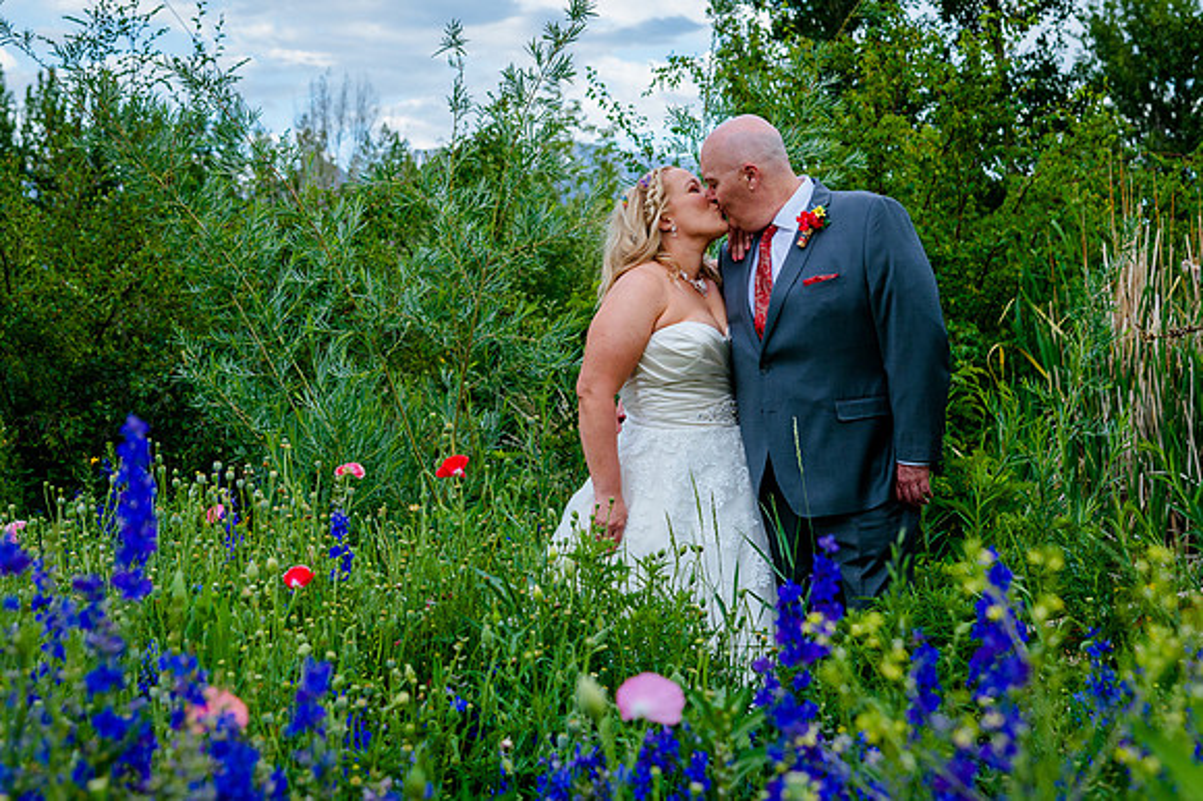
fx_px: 2168
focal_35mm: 65
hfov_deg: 31.0
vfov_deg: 20.9
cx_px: 529
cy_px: 310
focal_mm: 52
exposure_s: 1/500
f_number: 5
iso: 640
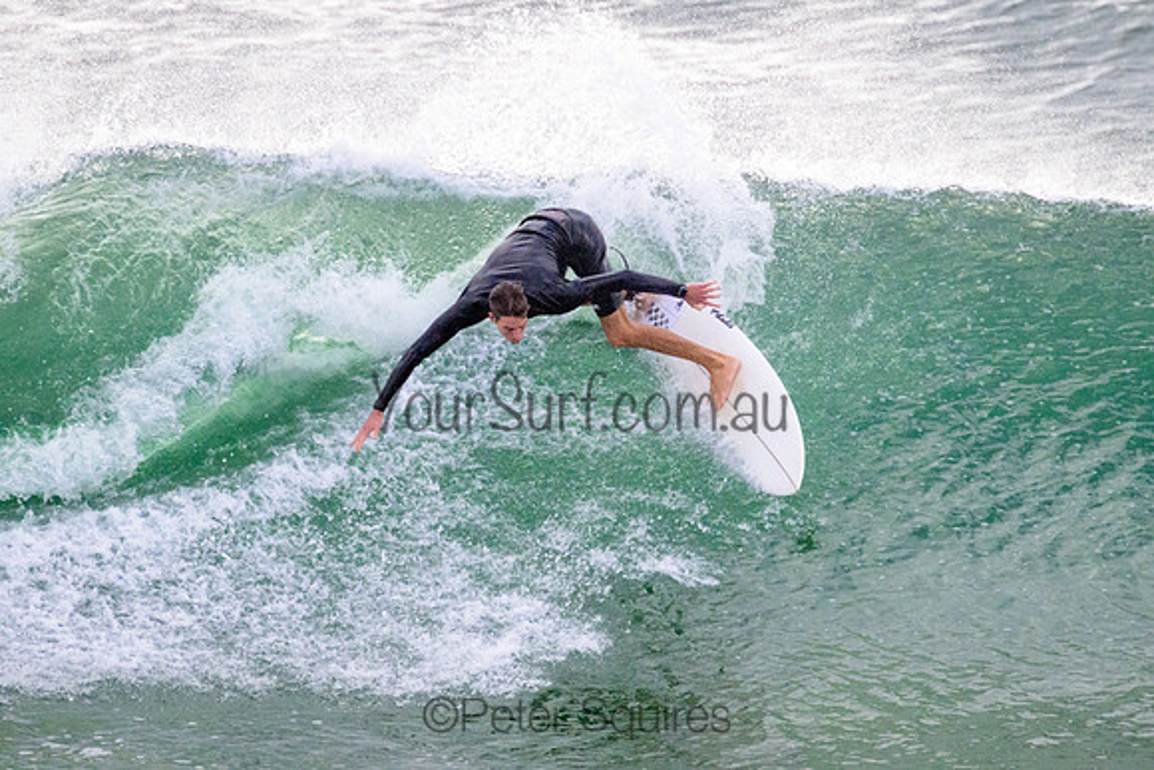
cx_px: 652
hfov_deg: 1.9
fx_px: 34060
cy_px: 259
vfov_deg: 1.3
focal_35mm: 1062
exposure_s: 1/2000
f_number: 11
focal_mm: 800
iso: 2200
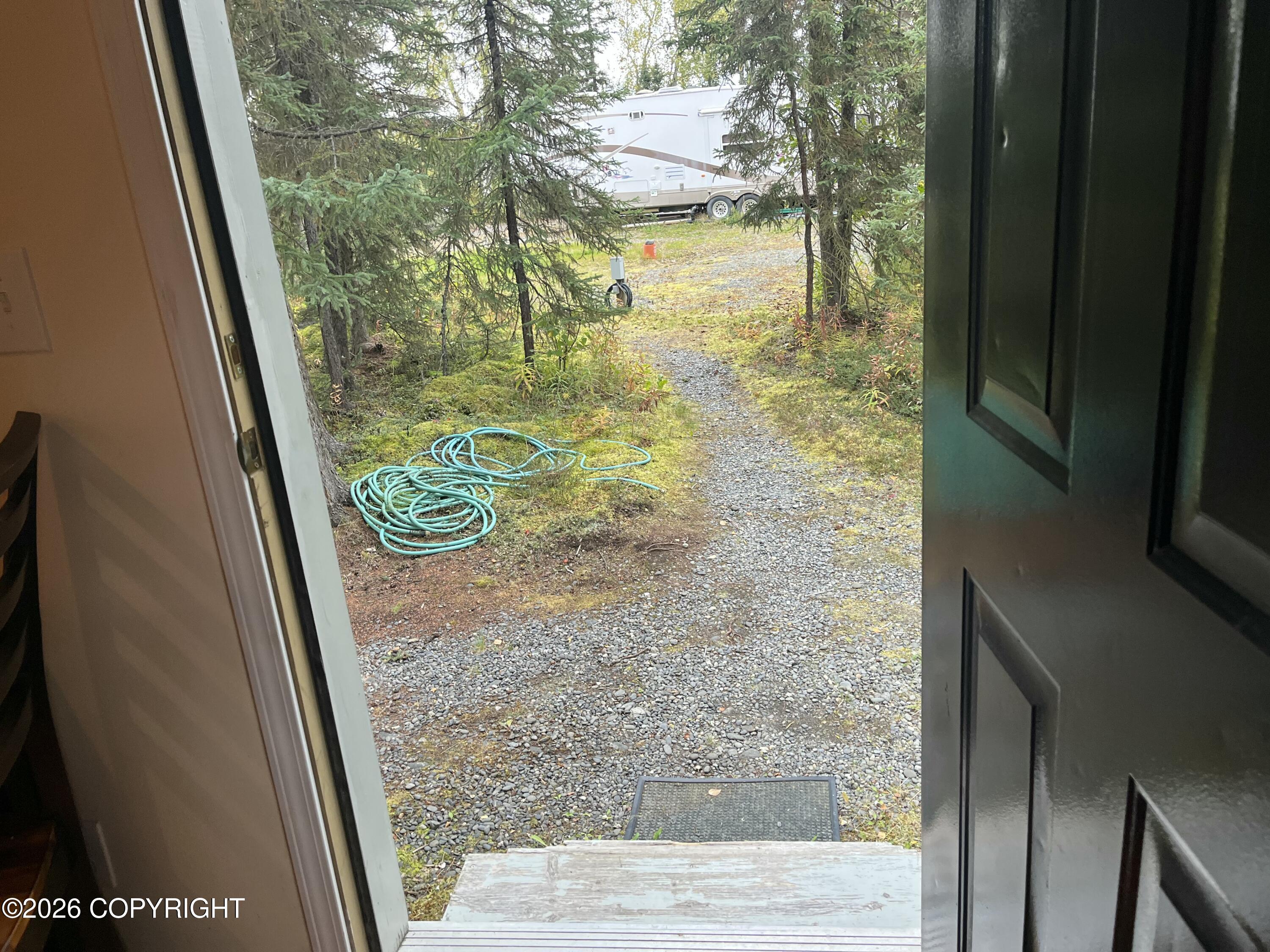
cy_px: 476
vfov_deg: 53.1
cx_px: 635
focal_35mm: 26
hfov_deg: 67.3
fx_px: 954
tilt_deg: -18.3
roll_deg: +5.3
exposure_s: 1/120
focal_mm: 5.1
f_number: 1.6
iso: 125
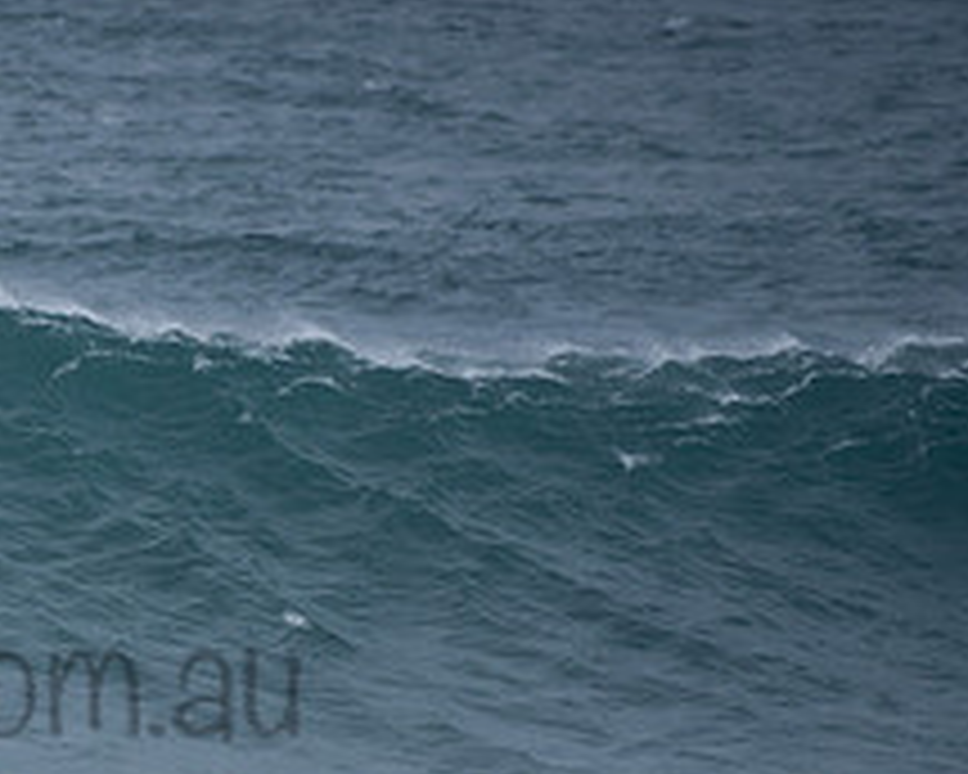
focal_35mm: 1267
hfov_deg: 1.5
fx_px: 36298
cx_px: -176
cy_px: 632
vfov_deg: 1.2
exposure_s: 1/1000
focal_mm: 500
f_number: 5.6
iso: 100
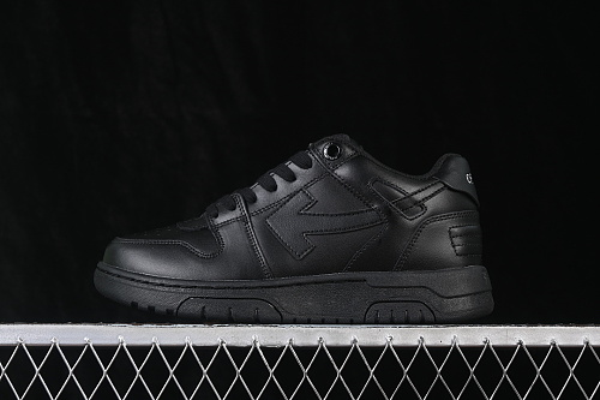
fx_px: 1250
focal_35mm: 75
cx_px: 300
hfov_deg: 27.0
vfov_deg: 18.2
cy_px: 200
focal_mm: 50
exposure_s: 1/60
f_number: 6.3
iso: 160
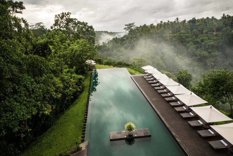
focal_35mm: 22
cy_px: 78
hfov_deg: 78.5
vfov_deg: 57.3
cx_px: 116
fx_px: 142
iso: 50
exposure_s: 1/2.5
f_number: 22
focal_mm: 22
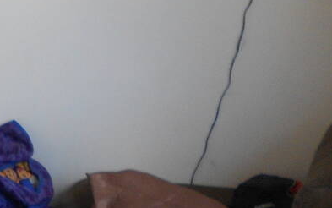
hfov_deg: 19.0
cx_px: -102
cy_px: -82
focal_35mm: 101
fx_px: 914
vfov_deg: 12.5
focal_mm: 4.6
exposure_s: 1/30
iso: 125
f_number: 3.2
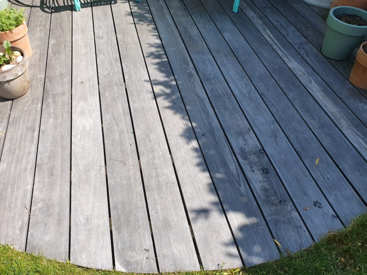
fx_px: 276
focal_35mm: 26
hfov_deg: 67.3
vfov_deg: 53.1
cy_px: 138
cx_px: 184
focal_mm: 4.32
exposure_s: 1/688
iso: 50
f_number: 2.4
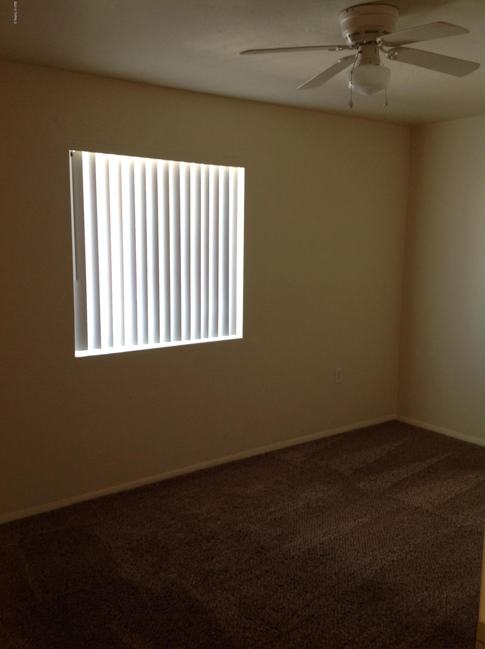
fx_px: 656
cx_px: 242
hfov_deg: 40.6
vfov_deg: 52.7
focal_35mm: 35
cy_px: 324
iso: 50
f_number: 2.4
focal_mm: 4.28
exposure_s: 1/15
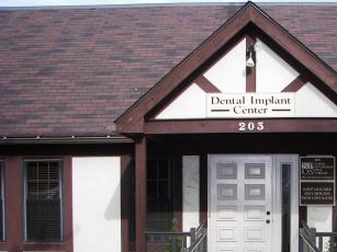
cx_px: 245
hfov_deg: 34.9
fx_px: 526
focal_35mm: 54
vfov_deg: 26.8
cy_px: 175
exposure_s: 1/500
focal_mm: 6.1
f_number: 2.8
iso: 64
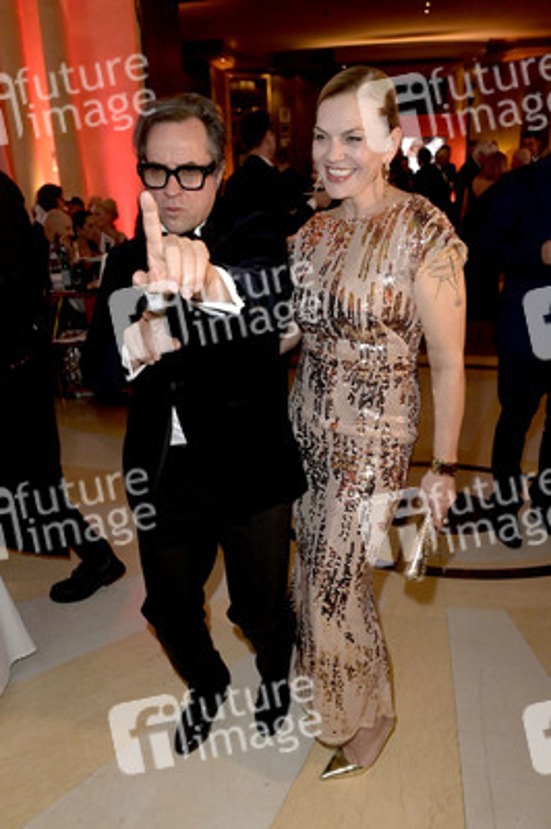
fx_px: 552
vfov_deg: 73.8
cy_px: 414
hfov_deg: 53.1
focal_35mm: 24
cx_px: 276
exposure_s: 1/100
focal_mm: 24
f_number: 5
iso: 2000
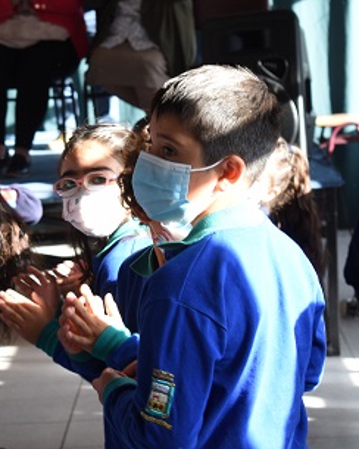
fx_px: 1617
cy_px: 215
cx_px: 96
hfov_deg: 12.6
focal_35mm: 122
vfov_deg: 15.8
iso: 200
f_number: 5.6
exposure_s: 1/60
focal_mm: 55
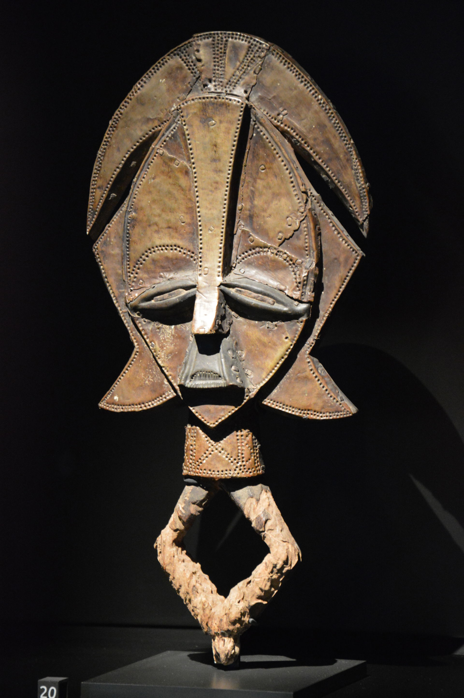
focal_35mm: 158
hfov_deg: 8.7
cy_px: 349
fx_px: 3051
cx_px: 232
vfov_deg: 13.1
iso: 3200
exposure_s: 1/5
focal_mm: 105
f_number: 5.6
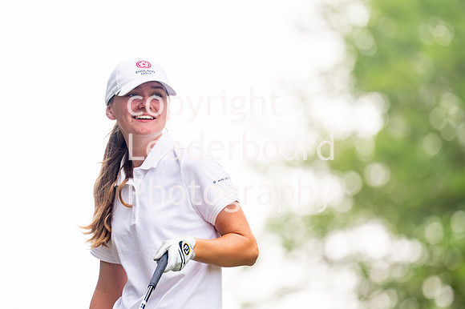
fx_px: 6220
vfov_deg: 2.8
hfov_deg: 4.3
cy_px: 144
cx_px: 216
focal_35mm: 482
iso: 800
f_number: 4
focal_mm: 300
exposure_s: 1/2500
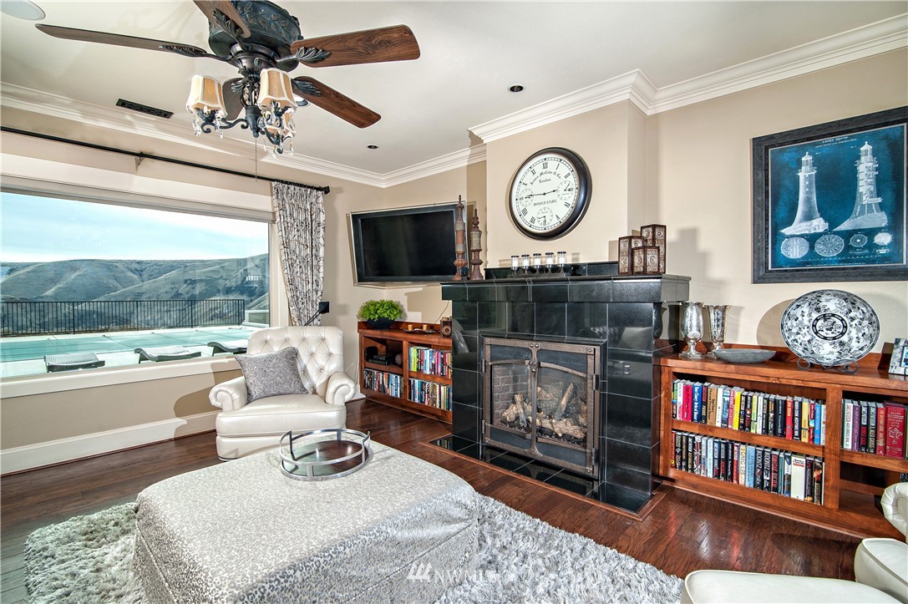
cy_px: 302
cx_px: 454
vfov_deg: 70.4
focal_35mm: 17
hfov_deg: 93.3
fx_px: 428
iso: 200
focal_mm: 17
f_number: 6.3
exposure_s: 1/160
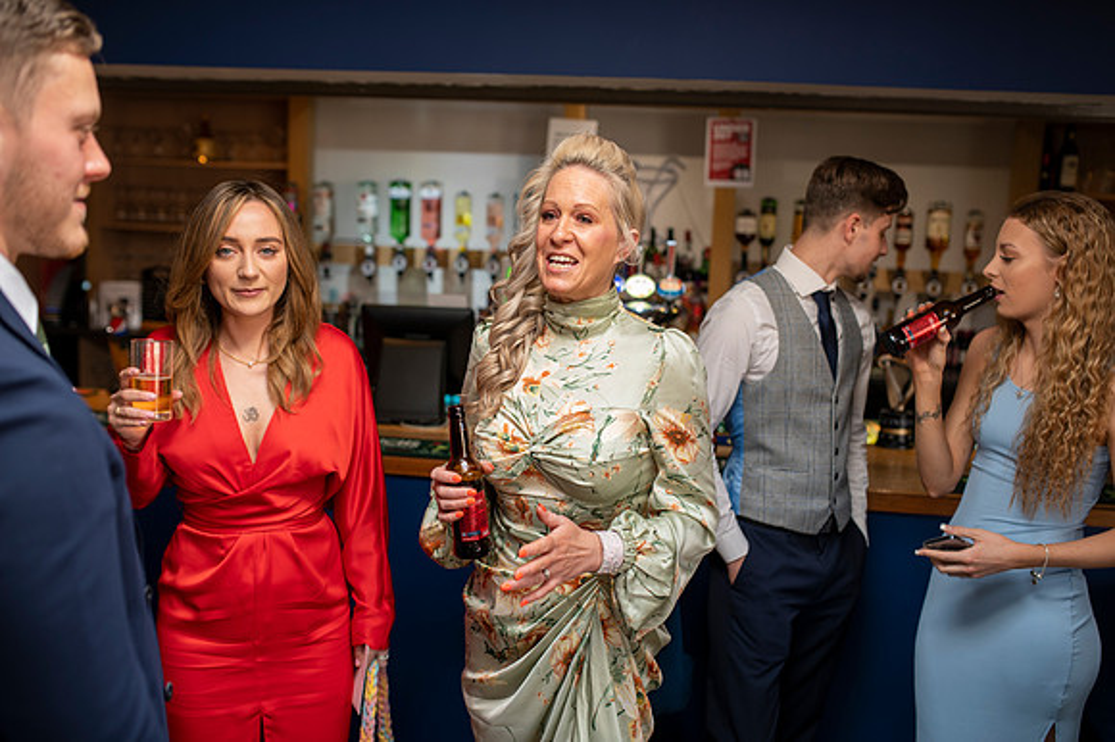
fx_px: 1083
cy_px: 371
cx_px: 558
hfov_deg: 54.5
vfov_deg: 37.8
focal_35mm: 35
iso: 320
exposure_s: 1/100
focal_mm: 35
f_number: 2.5
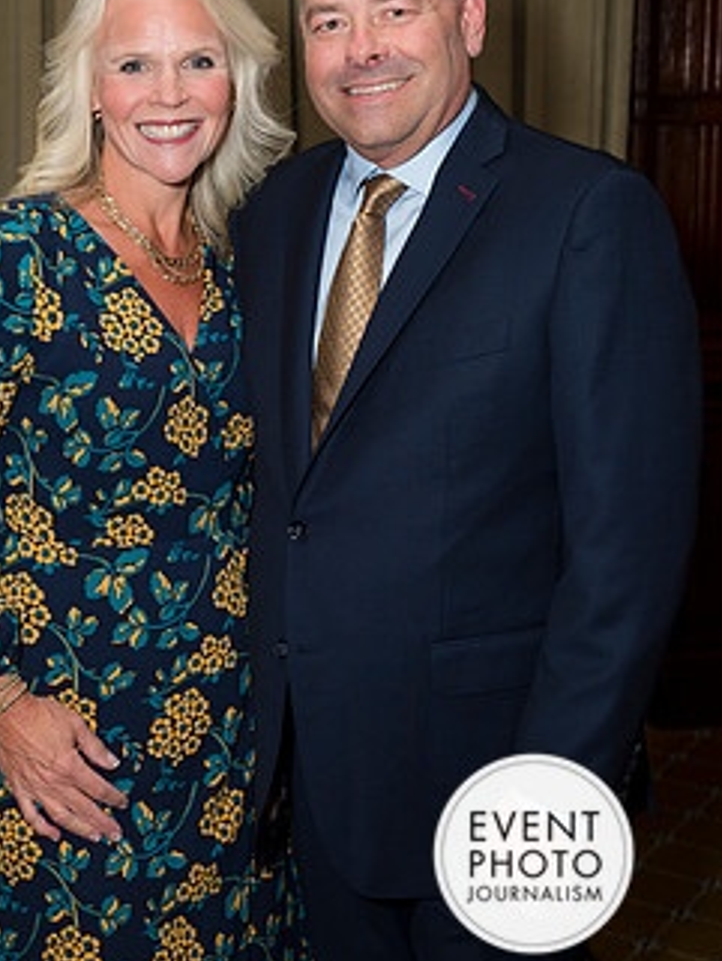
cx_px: 282
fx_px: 1945
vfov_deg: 27.7
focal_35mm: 70
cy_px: 374
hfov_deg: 21.0
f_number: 5.6
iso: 800
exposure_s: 1/125
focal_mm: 52
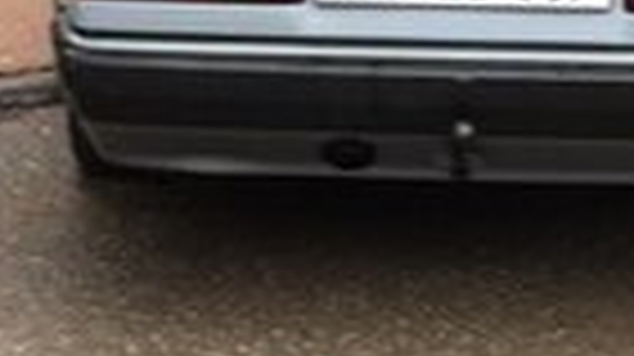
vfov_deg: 7.8
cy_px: -345
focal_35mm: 148
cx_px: 351
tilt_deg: -1.9
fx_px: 2486
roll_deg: +1.2
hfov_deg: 14.5
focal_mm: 4.15
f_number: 2.2
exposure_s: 1/50
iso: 32
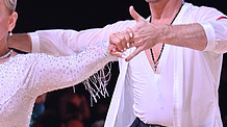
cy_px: 180
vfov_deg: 4.7
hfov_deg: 8.4
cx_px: 52
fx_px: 1545
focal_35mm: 257
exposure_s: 1/320
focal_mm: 92
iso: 800
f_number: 9
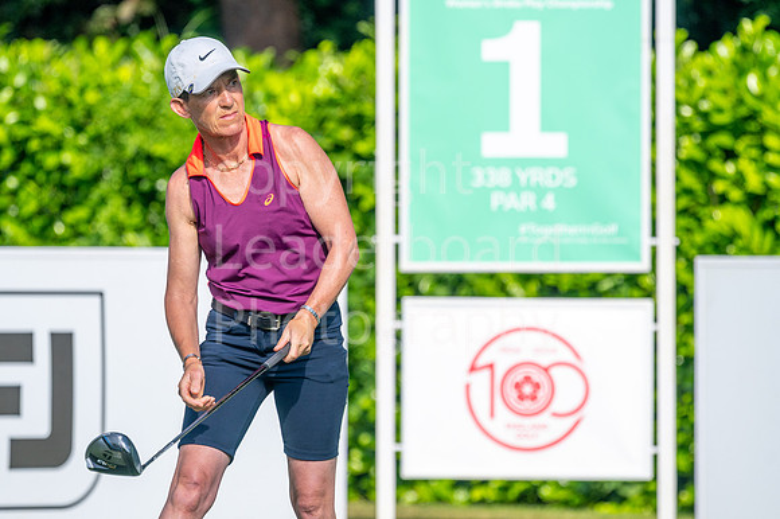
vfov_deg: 3.1
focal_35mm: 450
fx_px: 9744
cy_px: 260
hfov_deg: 4.6
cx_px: 390
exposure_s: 1/2000
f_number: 5
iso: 200
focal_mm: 300
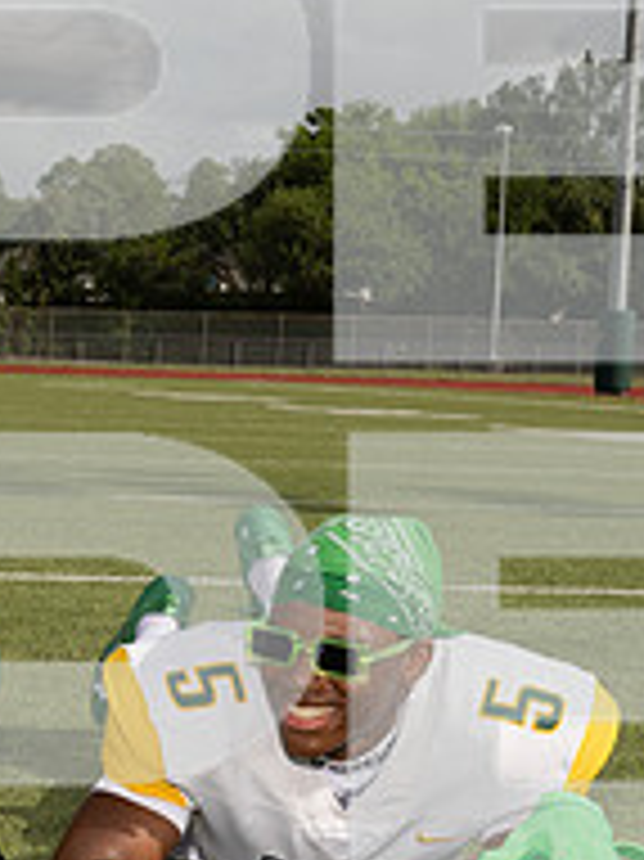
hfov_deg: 12.7
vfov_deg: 17.6
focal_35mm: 111
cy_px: 673
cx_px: -279
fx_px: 2756
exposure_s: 1/250
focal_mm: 38
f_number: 11
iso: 100
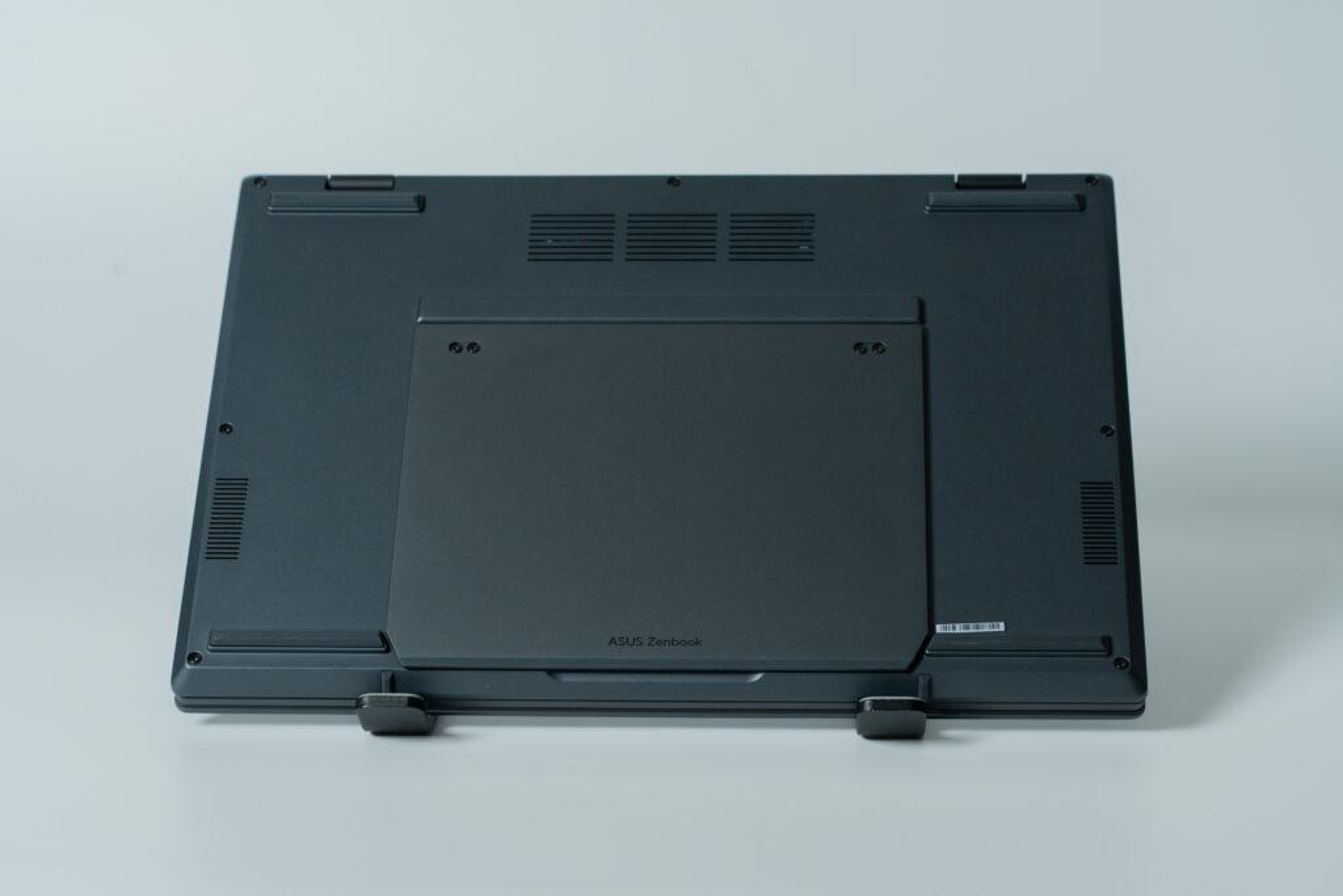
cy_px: 448
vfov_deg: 16.2
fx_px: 3154
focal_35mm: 85
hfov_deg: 24.0
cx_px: 672
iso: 640
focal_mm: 84
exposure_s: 1/50
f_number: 8
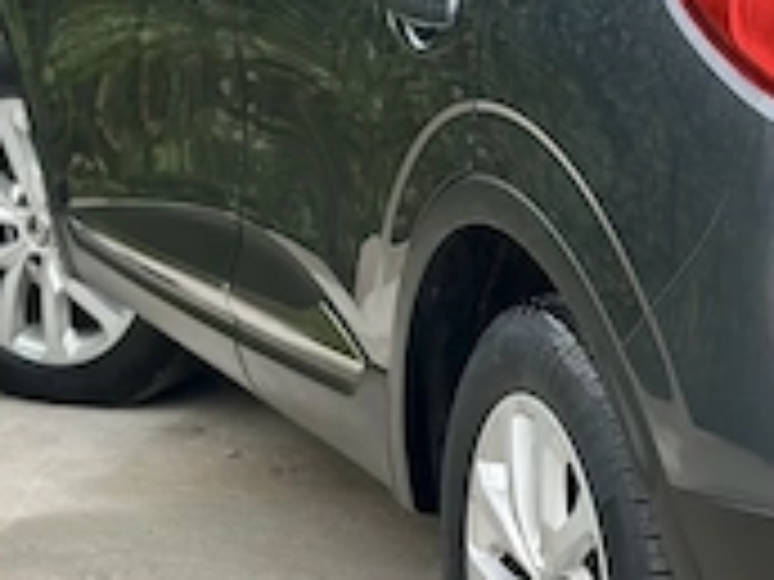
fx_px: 3734
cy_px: 144
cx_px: 994
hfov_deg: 11.5
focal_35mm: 167
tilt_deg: -10.2
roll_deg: +0.4
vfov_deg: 8.9
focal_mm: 6.86
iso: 80
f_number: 1.78
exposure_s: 1/911
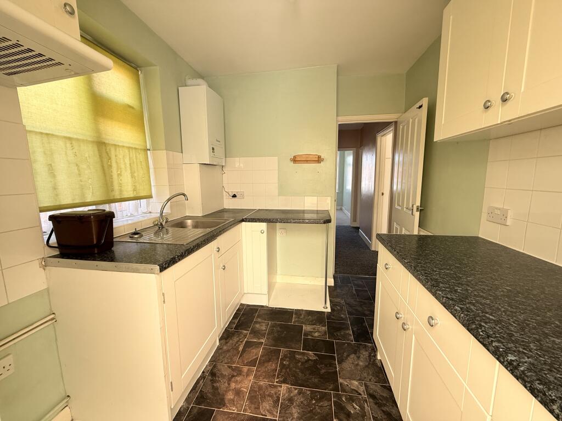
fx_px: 227
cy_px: 210
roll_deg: -0.1
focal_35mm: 14
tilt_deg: -8.0
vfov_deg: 85.7
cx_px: 281
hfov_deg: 102.1
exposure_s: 1/99
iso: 80
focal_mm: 2.22
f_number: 2.2
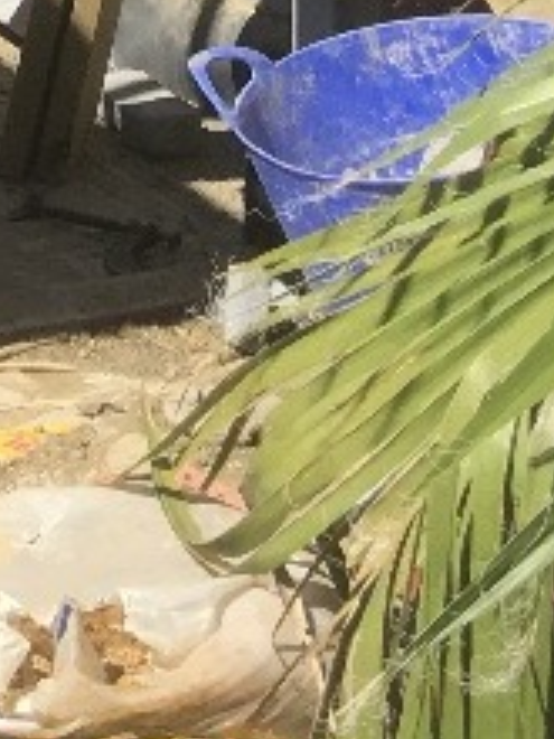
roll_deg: -1.6
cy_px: -1075
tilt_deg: -0.9
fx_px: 3372
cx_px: -839
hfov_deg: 8.5
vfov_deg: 10.6
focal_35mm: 158
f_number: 2.2
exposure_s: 1/1131
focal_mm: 4.15
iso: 25
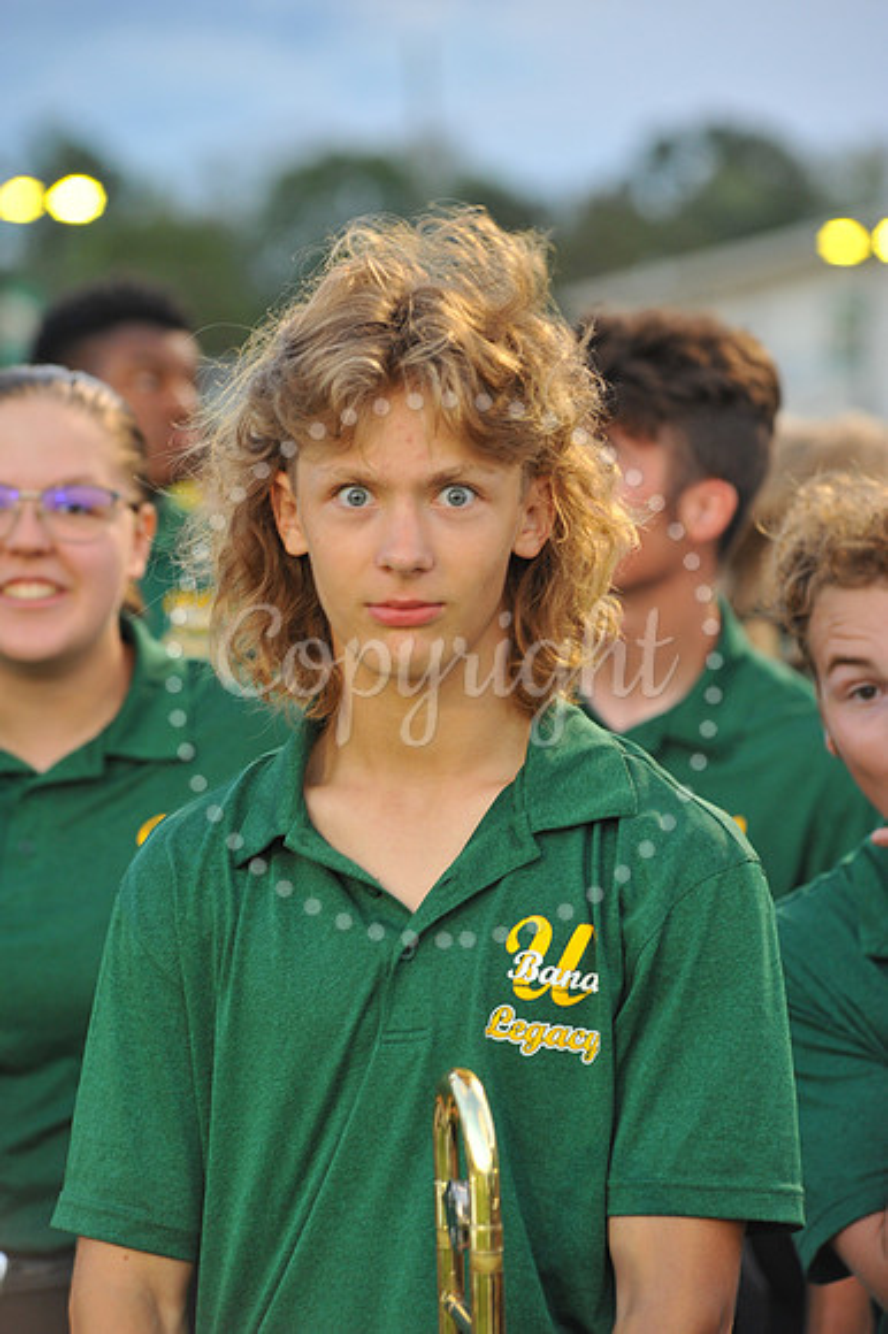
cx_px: 444
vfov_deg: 13.3
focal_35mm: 155
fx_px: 5741
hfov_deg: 8.8
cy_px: 667
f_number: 6.3
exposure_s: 1/100
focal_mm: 155
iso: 1250
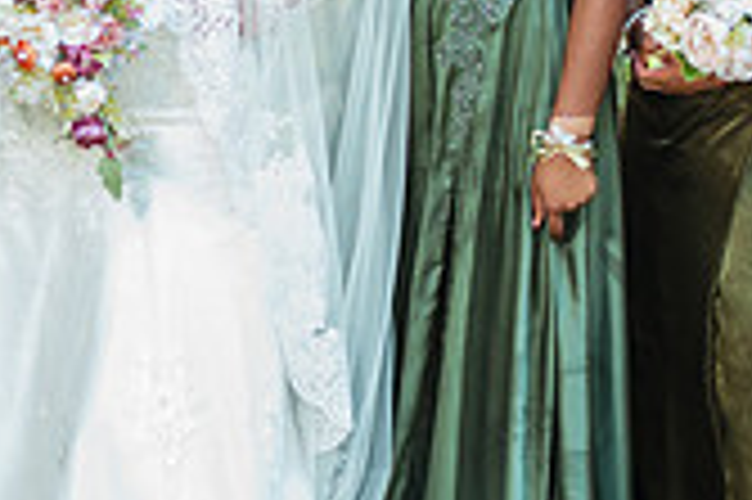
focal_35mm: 202
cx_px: 95
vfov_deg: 6.8
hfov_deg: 10.1
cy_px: 74
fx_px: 4215
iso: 50
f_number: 2
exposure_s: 1/200
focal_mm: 58
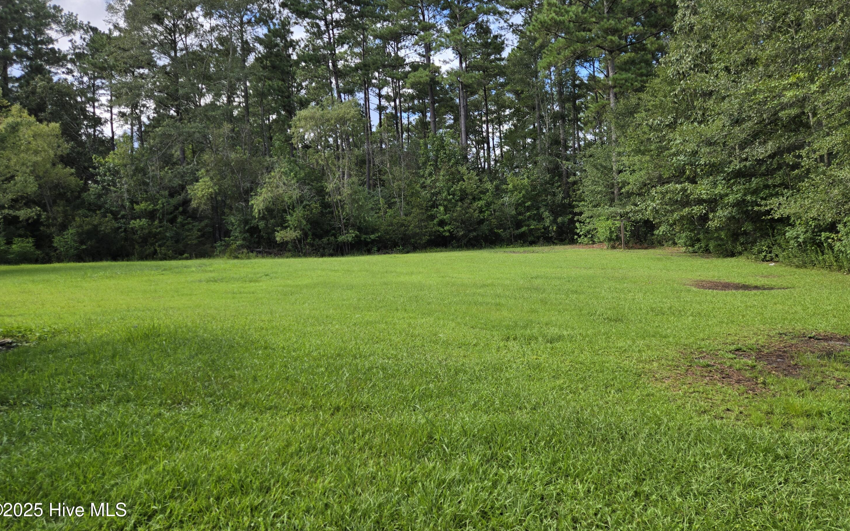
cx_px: 423
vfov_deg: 49.0
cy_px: 213
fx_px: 579
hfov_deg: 72.6
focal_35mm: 25
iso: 25
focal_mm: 5.4
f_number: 1.8
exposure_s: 1/1192
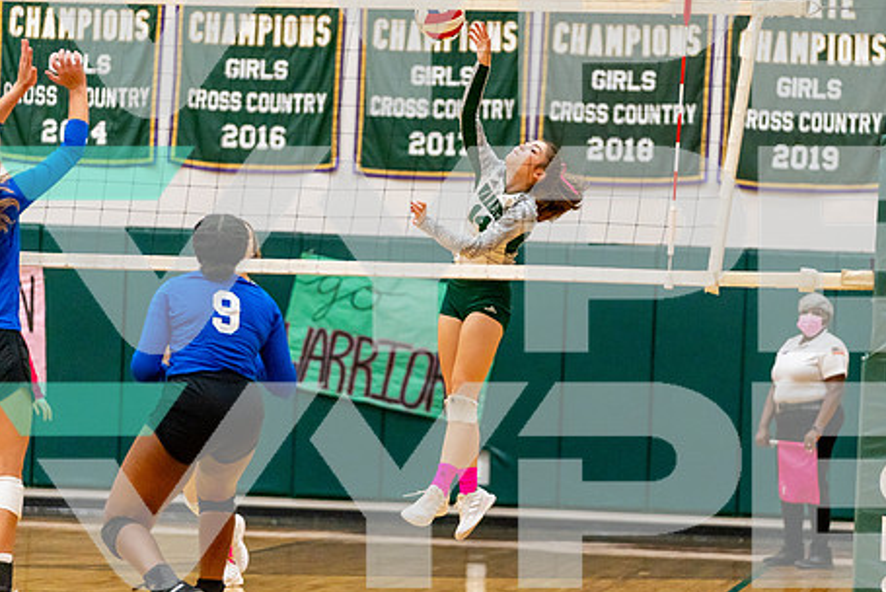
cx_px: 487
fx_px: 4113
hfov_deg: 12.3
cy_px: 250
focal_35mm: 167
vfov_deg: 8.2
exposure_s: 1/2500
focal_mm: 131
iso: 2500
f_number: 2.8
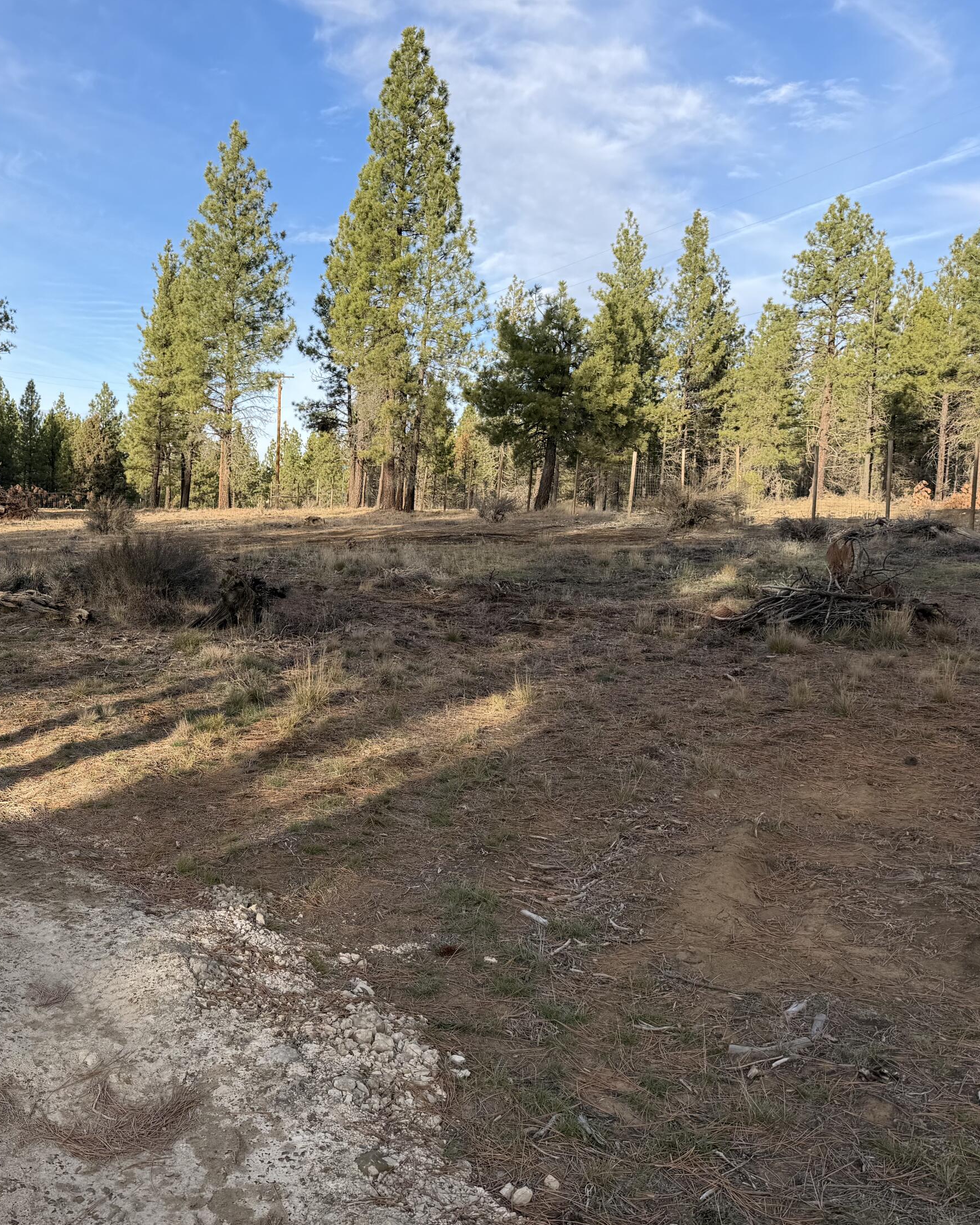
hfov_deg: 43.3
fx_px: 1160
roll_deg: -1.7
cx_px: 170
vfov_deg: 55.7
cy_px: 624
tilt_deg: -3.4
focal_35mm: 32
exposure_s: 1/1522
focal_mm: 6.76
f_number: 1.78
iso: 80
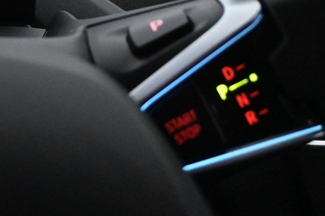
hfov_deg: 19.1
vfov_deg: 13.5
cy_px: -71
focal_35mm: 97
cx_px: -117
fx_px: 877
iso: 6400
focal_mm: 22.5
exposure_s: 1/125
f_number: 4.5
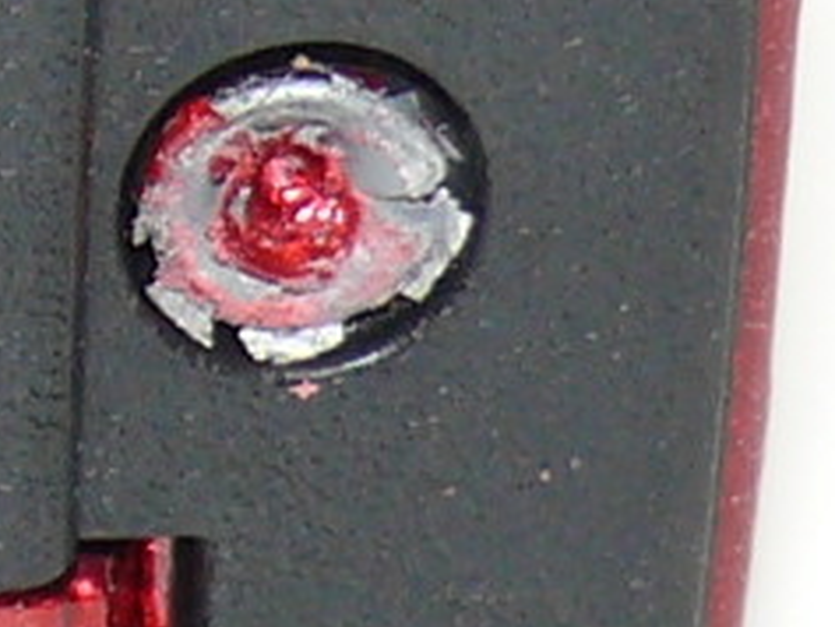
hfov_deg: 2.8
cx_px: -1607
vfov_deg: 2.1
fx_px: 16797
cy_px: -95
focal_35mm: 696
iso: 100
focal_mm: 13.6
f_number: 4
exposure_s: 1/30
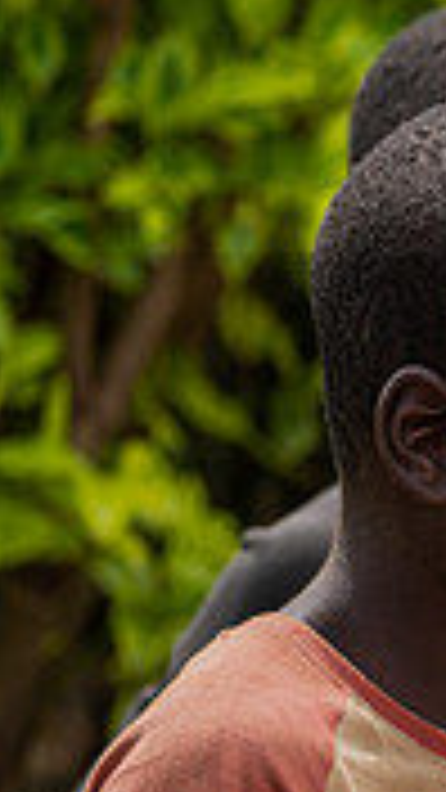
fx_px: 8788
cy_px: 724
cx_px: 1215
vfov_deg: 5.2
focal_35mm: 418
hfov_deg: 2.9
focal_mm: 113
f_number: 4
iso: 100
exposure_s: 1/200
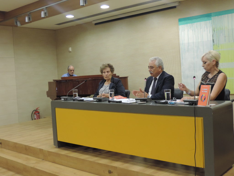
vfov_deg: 33.6
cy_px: 88
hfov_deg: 43.9
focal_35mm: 43
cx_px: 117
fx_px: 291
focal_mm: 7.6
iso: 400
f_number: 3.4
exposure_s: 1/25
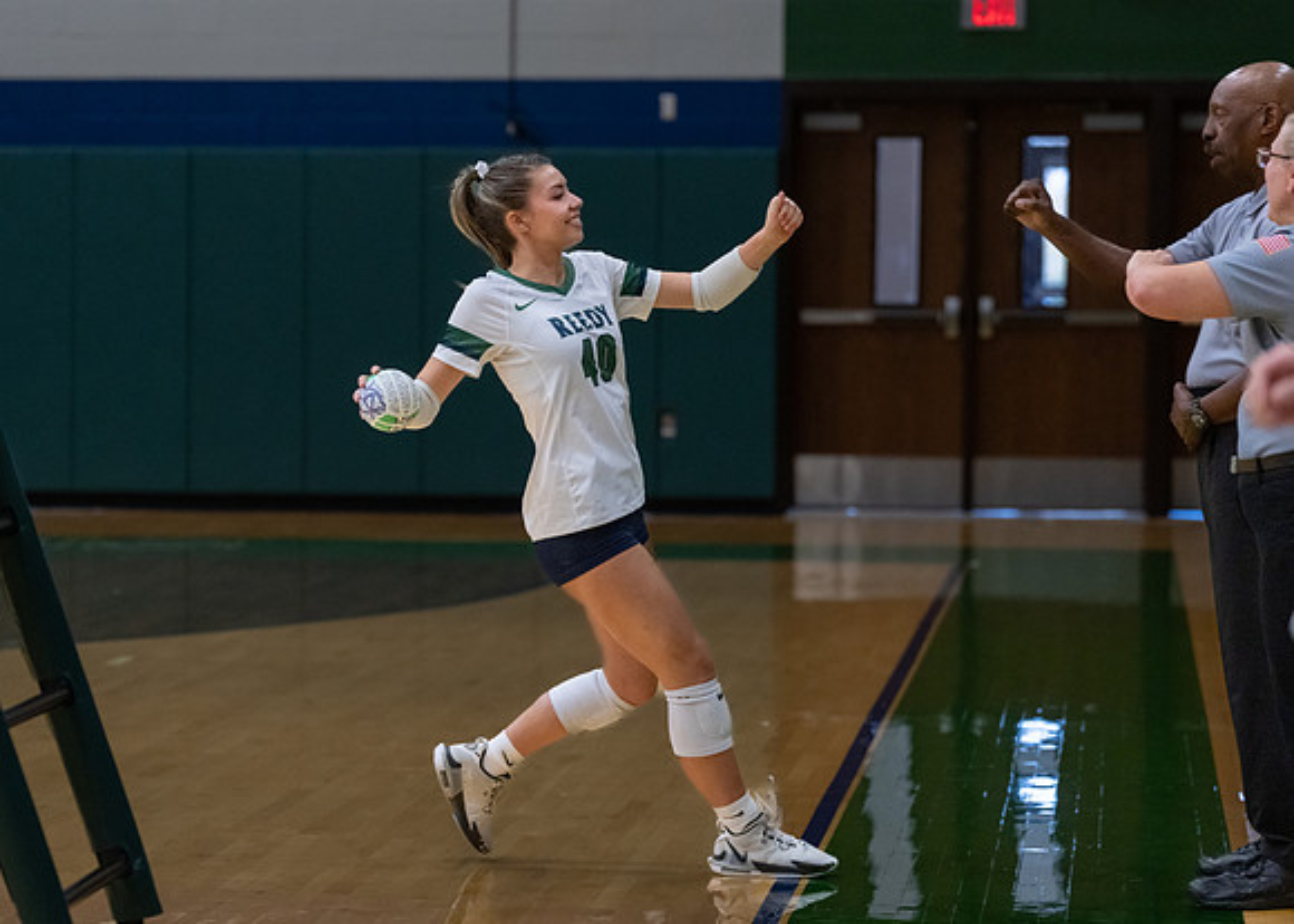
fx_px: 4865
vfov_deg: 10.8
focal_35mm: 132
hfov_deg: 15.1
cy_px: 426
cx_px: 531
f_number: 2.8
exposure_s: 1/1000
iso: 2500
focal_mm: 105
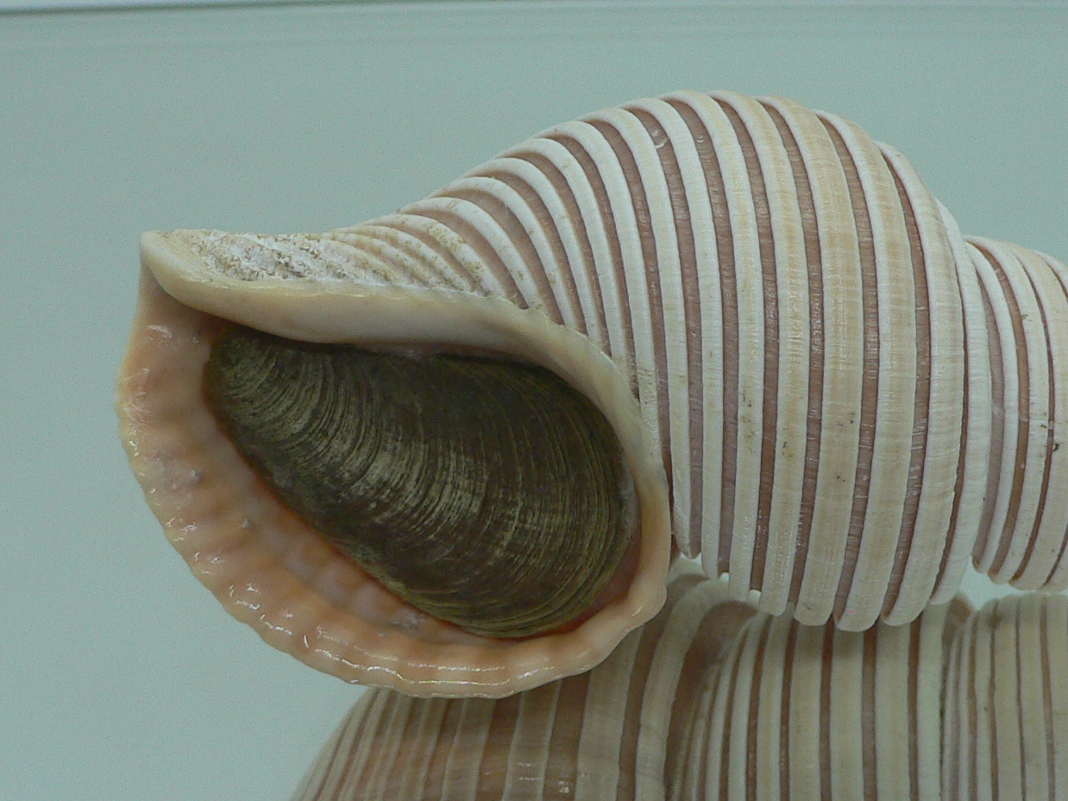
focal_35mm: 57
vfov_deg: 25.6
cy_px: 483
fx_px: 1758
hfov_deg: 33.3
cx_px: 755
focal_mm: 4.6
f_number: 2.8
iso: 80
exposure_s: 1/60
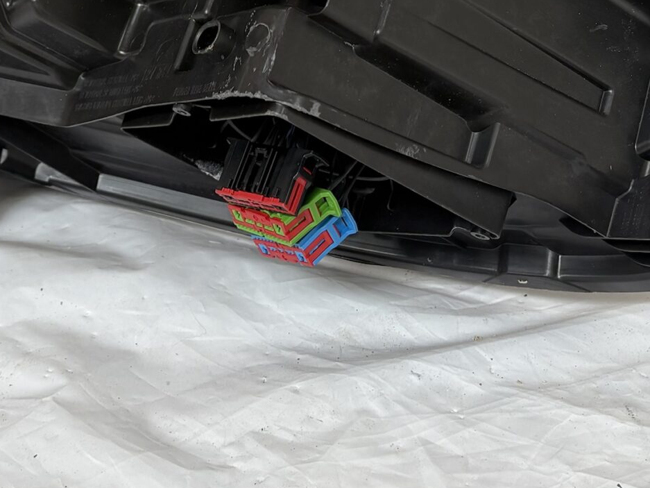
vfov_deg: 19.8
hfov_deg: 27.1
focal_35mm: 71
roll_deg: +4.8
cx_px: 184
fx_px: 1333
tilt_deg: -14.3
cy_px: -58
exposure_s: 1/122
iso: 40
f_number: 1.6
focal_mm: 5.96
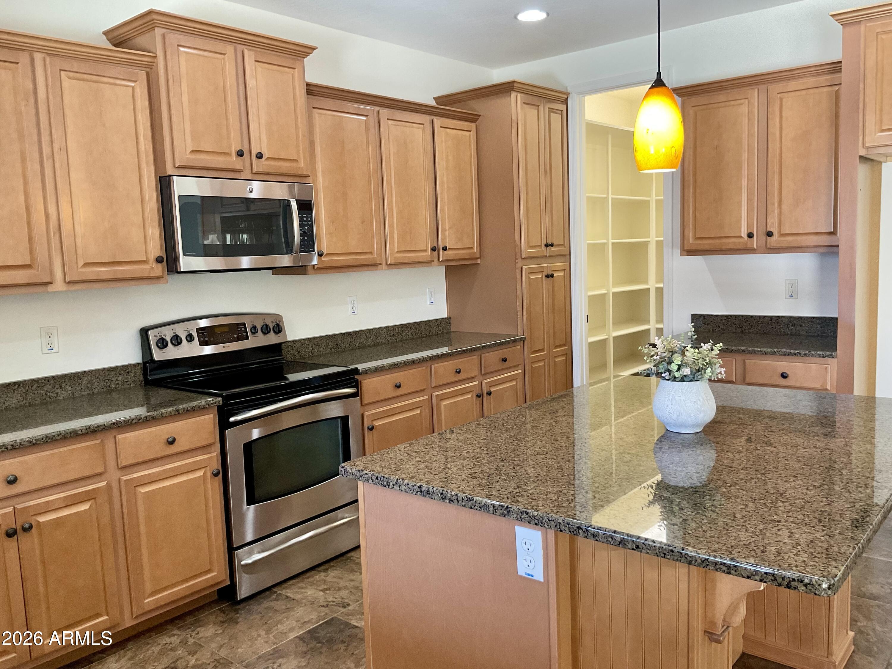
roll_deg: +1.7
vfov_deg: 48.2
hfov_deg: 61.7
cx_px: 446
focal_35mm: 29
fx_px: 747
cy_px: 334
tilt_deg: -7.3
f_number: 1.8
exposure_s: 1/60
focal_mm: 3
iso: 100
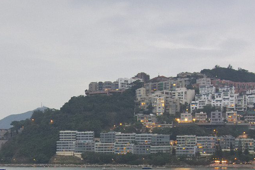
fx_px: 475
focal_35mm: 67
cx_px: 81
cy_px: 156
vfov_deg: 19.9
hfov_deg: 29.8
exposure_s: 1/30
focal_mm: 18
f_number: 4.5
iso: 800
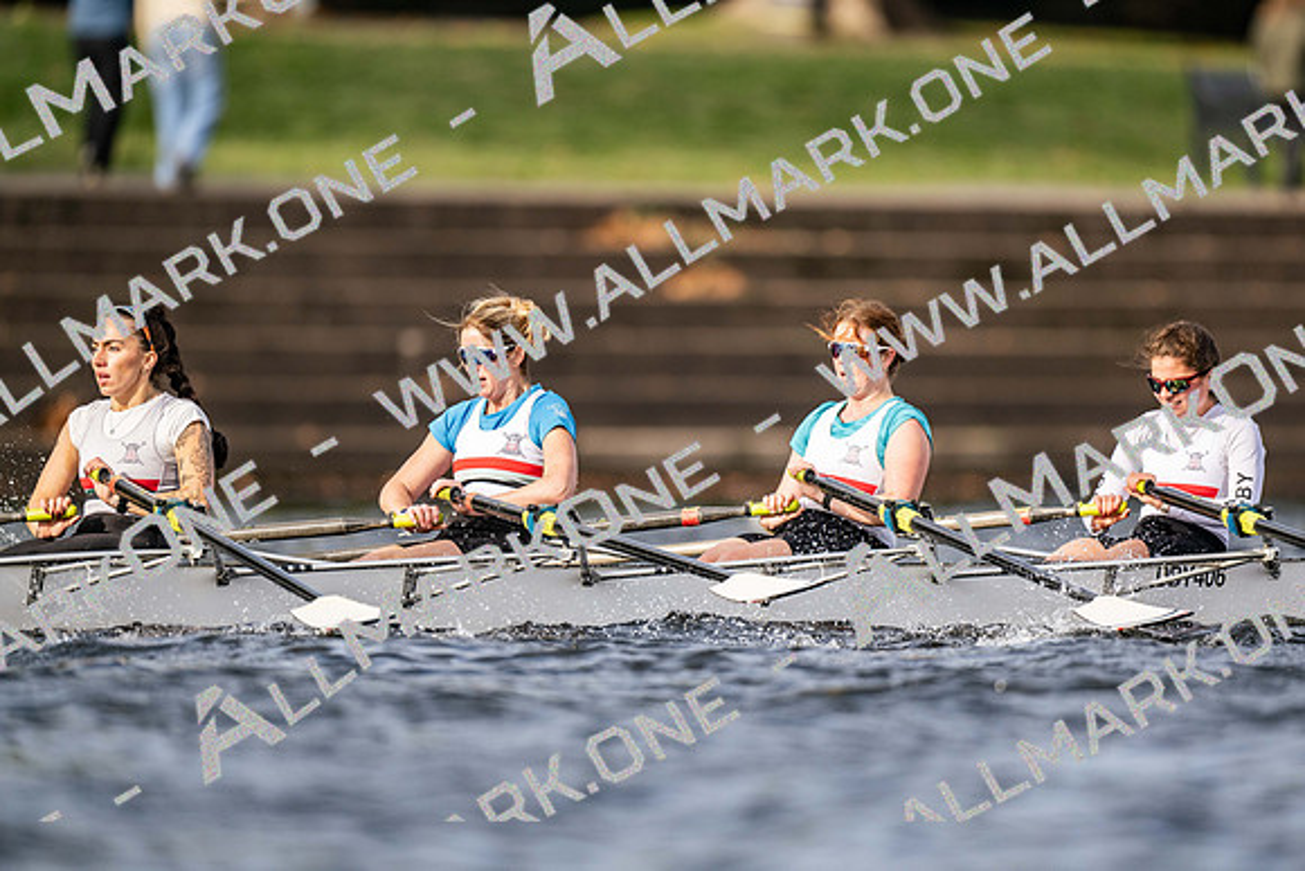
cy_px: 436
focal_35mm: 600
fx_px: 21765
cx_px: 652
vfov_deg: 2.3
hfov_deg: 3.4
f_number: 4
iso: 360
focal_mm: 600
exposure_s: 1/2500
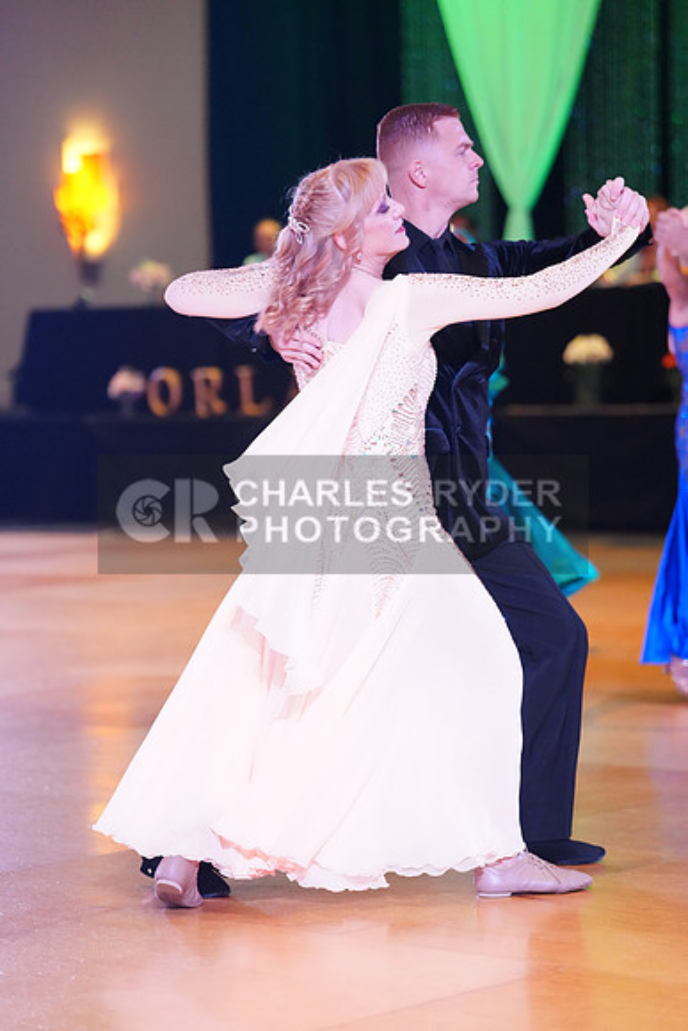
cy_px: 516
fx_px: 3409
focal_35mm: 119
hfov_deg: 11.5
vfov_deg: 17.2
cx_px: 344
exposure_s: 1/400
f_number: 2.8
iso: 5000
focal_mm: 119
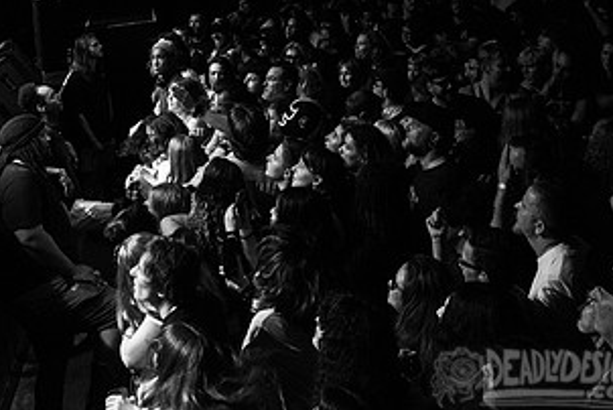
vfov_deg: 21.4
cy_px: -83
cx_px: 248
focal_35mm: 59
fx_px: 1006
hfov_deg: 33.8
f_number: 3.2
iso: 3200
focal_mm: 24
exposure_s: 1/125
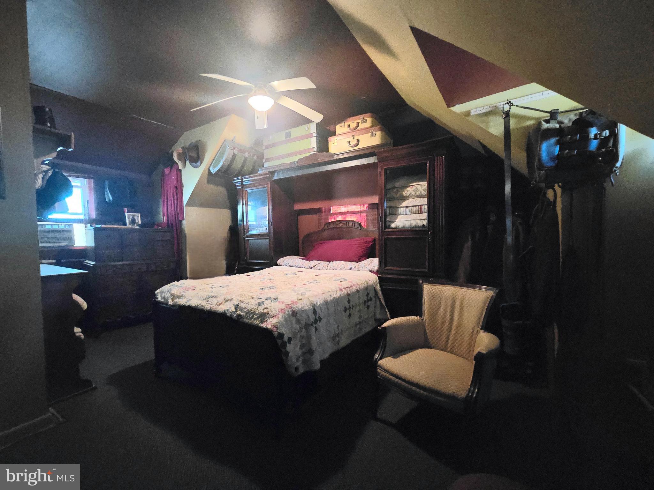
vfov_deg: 89.9
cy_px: 245
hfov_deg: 106.2
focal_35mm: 13
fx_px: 246
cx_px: 327
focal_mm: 2.2
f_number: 2.2
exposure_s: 1/24
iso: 2500
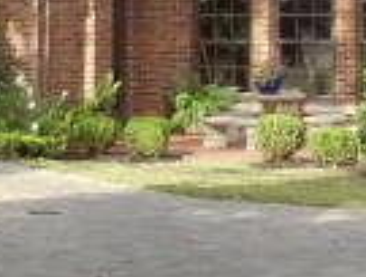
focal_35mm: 208
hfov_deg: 9.3
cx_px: -149
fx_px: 2205
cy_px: -177
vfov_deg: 7.0
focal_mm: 6
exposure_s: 1/160
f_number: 3.5
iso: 100
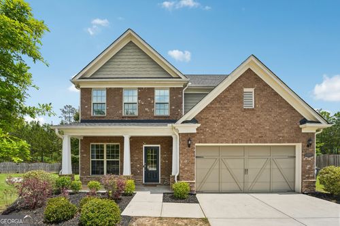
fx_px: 132
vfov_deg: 81.2
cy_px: 113
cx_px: 170
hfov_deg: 104.3
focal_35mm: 14
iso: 100
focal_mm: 14
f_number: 8
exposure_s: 1/400
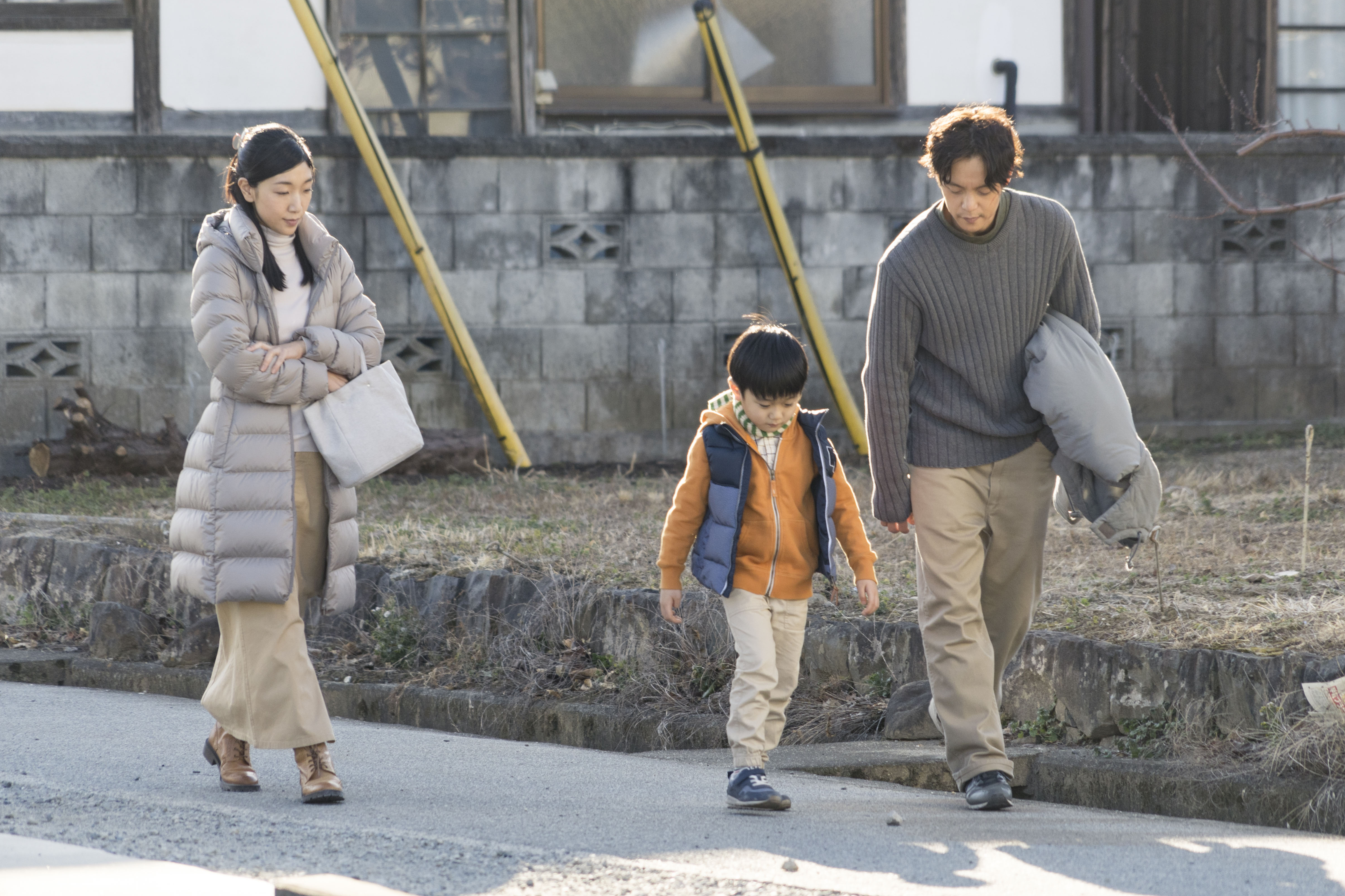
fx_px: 10871
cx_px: 721
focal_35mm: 291
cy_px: 370
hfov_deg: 7.1
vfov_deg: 4.7
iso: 500
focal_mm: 240
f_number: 6.3
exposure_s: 1/400
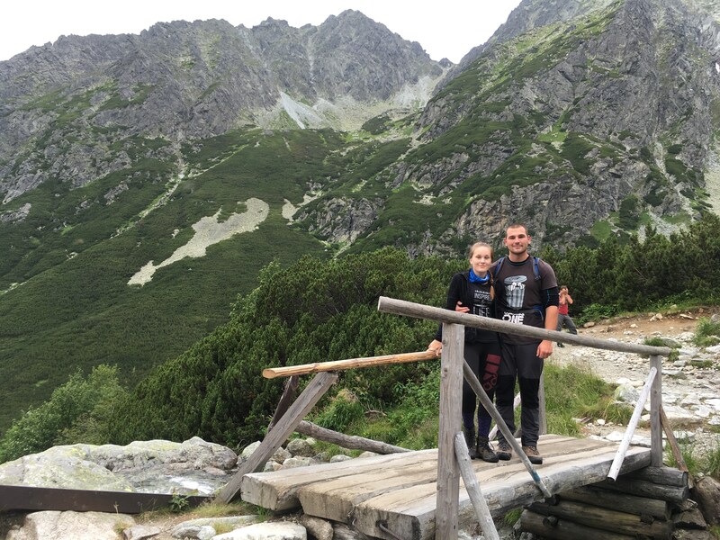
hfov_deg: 61.7
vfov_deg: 48.2
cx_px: 360
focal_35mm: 29
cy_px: 270
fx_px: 603
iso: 25
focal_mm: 4.15
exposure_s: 1/150
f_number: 2.2
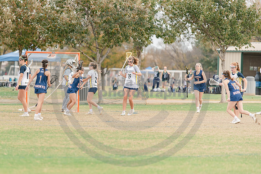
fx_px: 2109
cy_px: 96
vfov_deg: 4.7
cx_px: 74
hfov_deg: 7.1
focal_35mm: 291
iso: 360
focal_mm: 200
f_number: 2.8
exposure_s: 1/1250
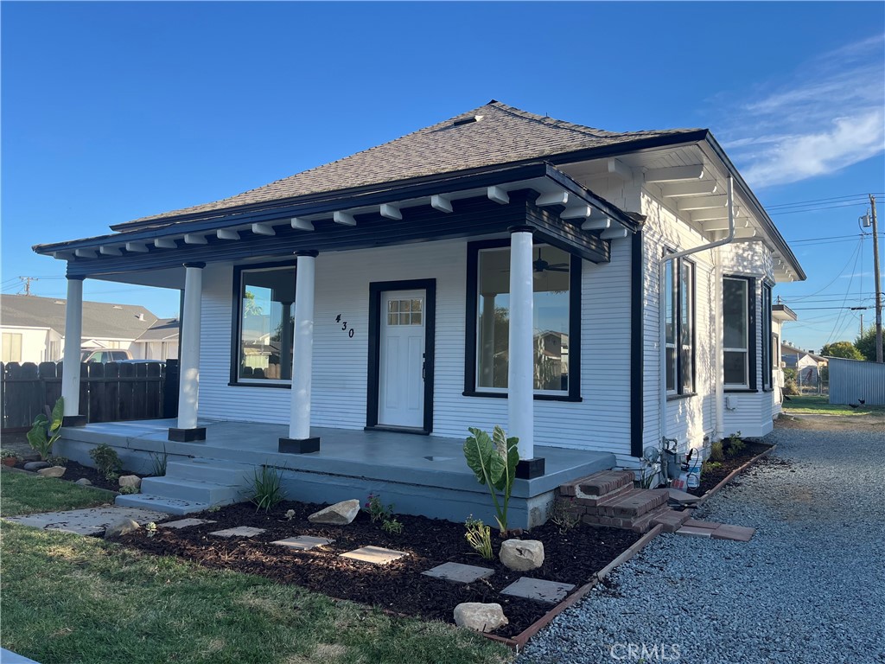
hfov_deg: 67.3
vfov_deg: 53.1
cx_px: 442
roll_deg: -0.3
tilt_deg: +2.4
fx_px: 665
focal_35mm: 26
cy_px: 332
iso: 50
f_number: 1.6
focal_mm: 5.1
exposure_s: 1/1151
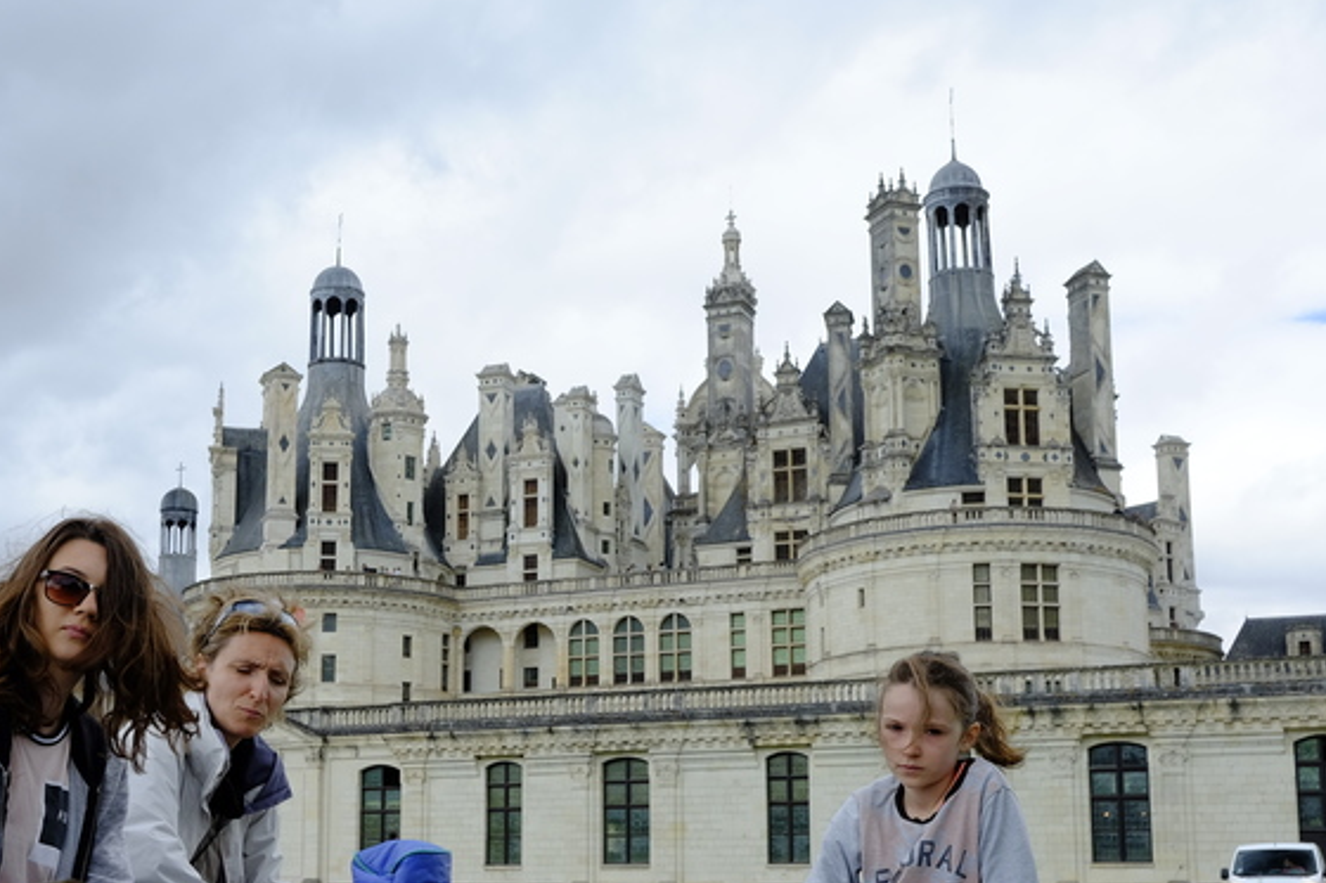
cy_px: 621
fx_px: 1841
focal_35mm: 50
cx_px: 476
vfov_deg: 26.7
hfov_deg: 39.3
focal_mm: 23
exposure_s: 1/120
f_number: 8
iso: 400
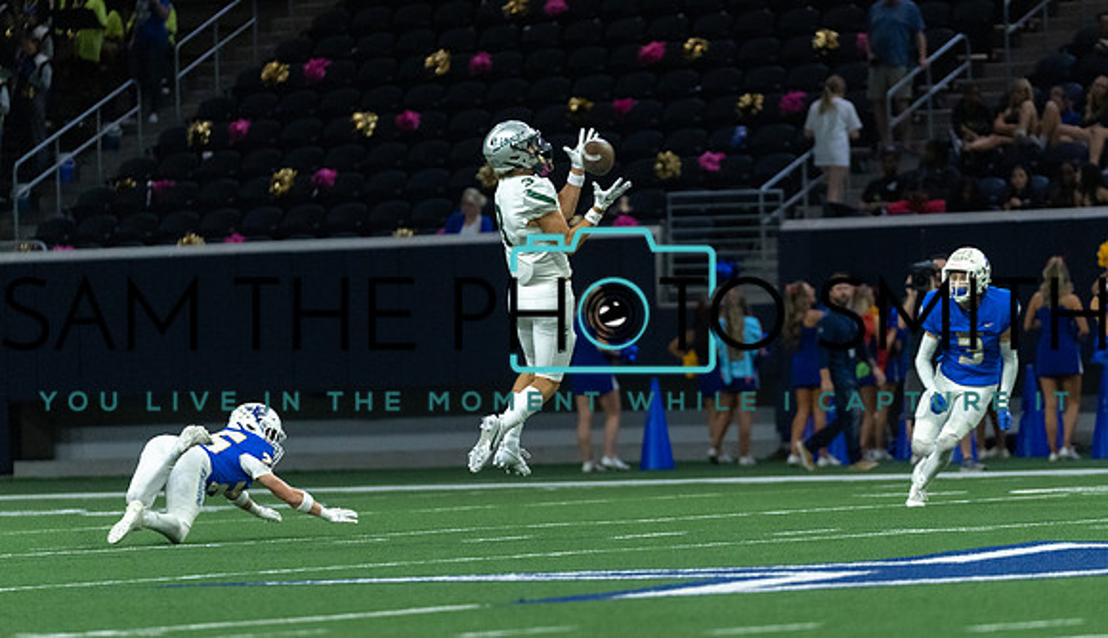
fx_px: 8098
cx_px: 621
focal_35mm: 274
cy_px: 321
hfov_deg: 7.8
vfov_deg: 4.5
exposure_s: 1/1250
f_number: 2.8
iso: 4000
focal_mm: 200
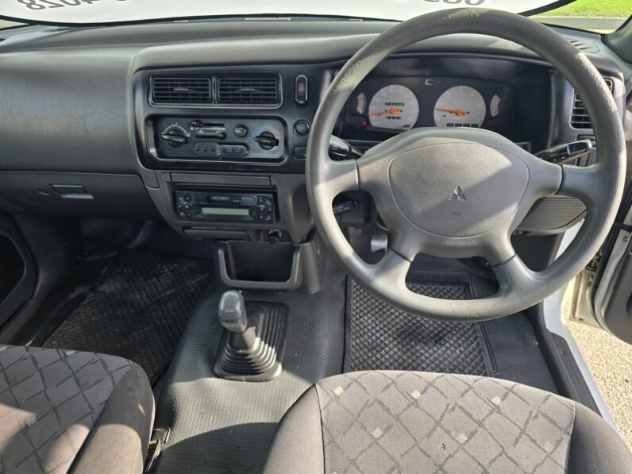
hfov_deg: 73.9
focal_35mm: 23
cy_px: 237
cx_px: 316
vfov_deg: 58.9
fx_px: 420
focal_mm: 6.3
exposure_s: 1/180
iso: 20
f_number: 1.7
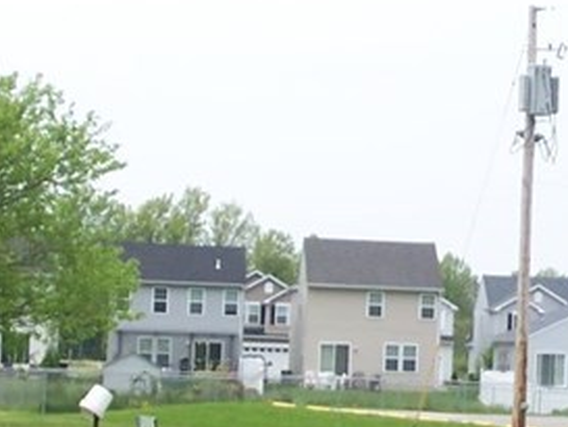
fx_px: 3021
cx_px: 562
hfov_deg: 10.7
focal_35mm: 184
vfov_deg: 8.1
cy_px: 237
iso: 64
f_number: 4
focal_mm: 8
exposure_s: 1/250
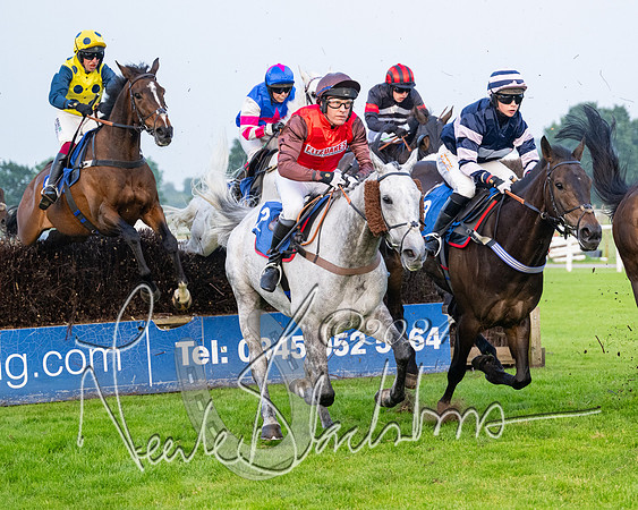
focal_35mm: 139
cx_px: 482
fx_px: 2626
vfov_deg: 11.1
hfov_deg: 13.8
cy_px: 223
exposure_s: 1/1600
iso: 1250
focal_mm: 98
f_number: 4
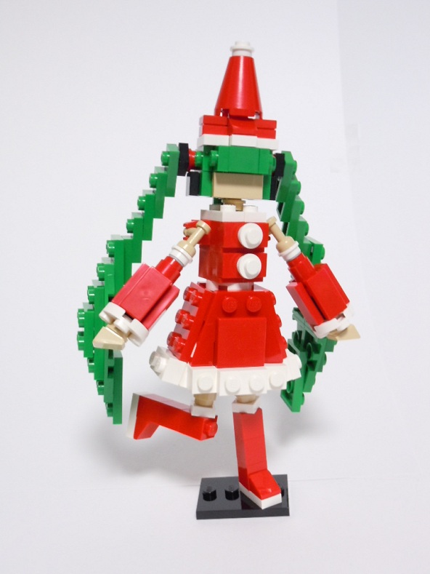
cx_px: 215
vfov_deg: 42.1
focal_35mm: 45
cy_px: 287
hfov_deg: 32.2
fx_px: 745
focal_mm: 8.1
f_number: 4.6
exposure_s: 1/6
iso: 400
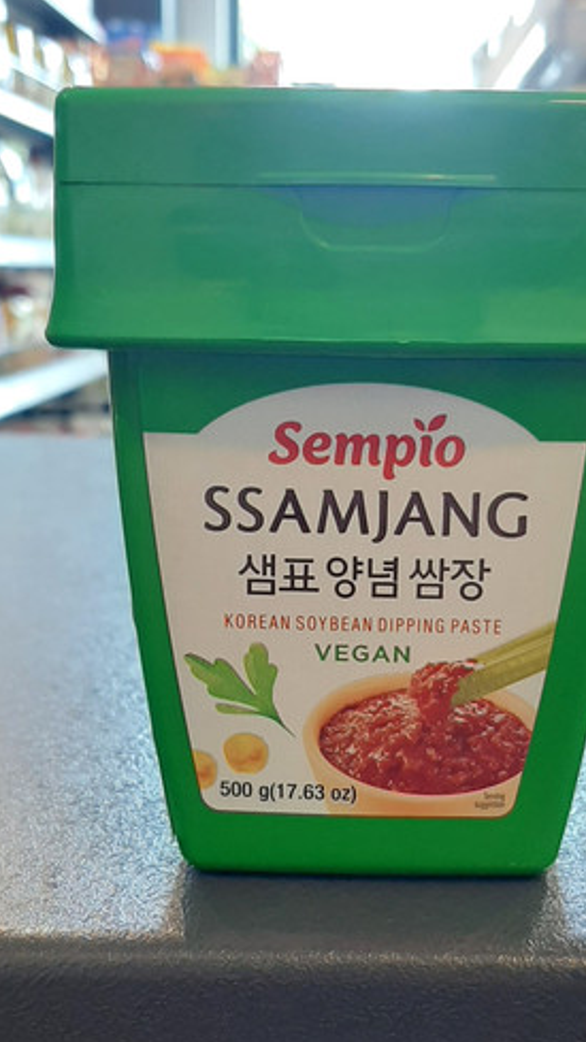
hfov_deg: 38.6
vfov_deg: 64.3
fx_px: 829
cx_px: 376
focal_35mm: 30
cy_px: 528
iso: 160
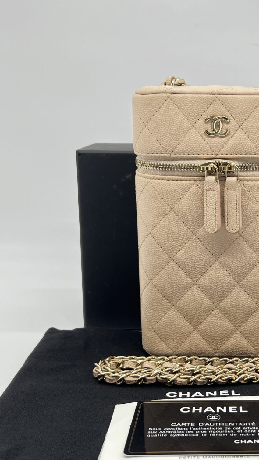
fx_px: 586
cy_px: 252
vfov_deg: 42.8
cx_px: 220
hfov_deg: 24.4
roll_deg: -1.7
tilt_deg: -12.1
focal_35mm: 48
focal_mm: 5.7
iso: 32
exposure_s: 1/100
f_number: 1.5
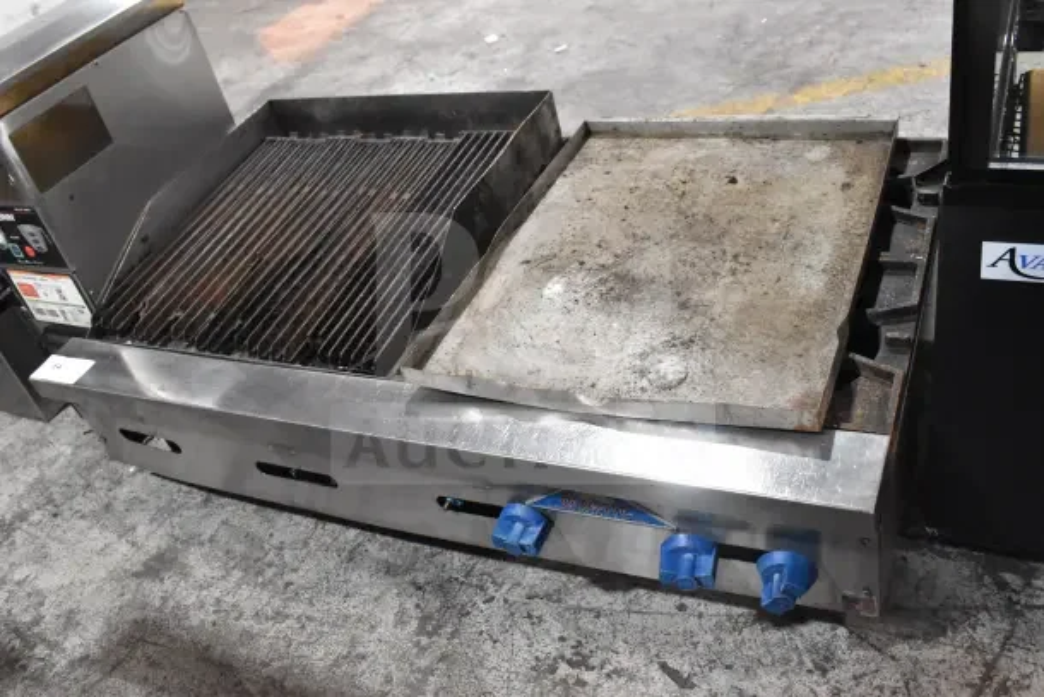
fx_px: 957
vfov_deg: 40.0
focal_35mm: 33
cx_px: 522
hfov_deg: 57.2
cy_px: 348
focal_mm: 22
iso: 6400
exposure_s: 1/200
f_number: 9
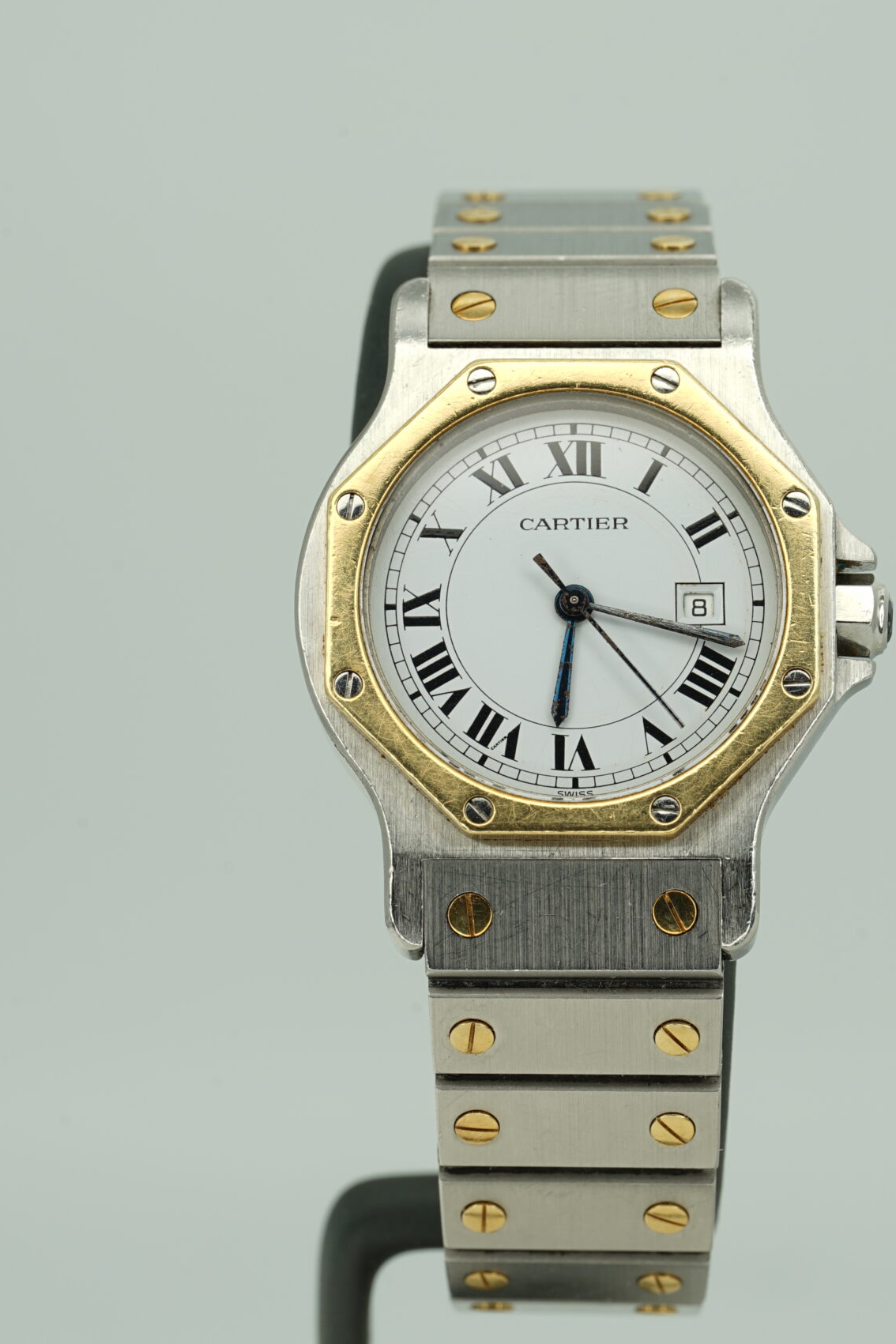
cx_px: 554
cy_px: 672
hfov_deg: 8.7
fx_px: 5898
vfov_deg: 13.0
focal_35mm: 158
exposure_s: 1/5
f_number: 11
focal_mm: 105
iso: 80
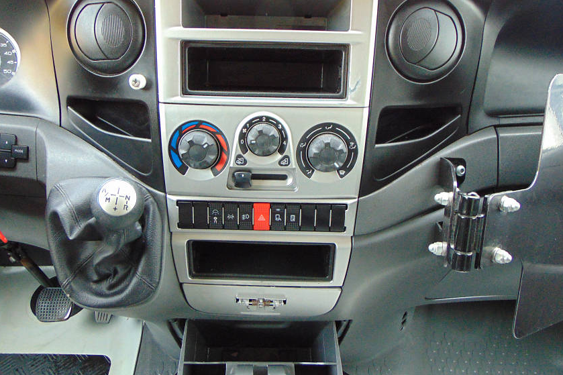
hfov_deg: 60.2
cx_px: 262
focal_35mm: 31
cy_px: 193
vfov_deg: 42.3
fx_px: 485
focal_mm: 4.5
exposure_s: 1/30
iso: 250
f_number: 3
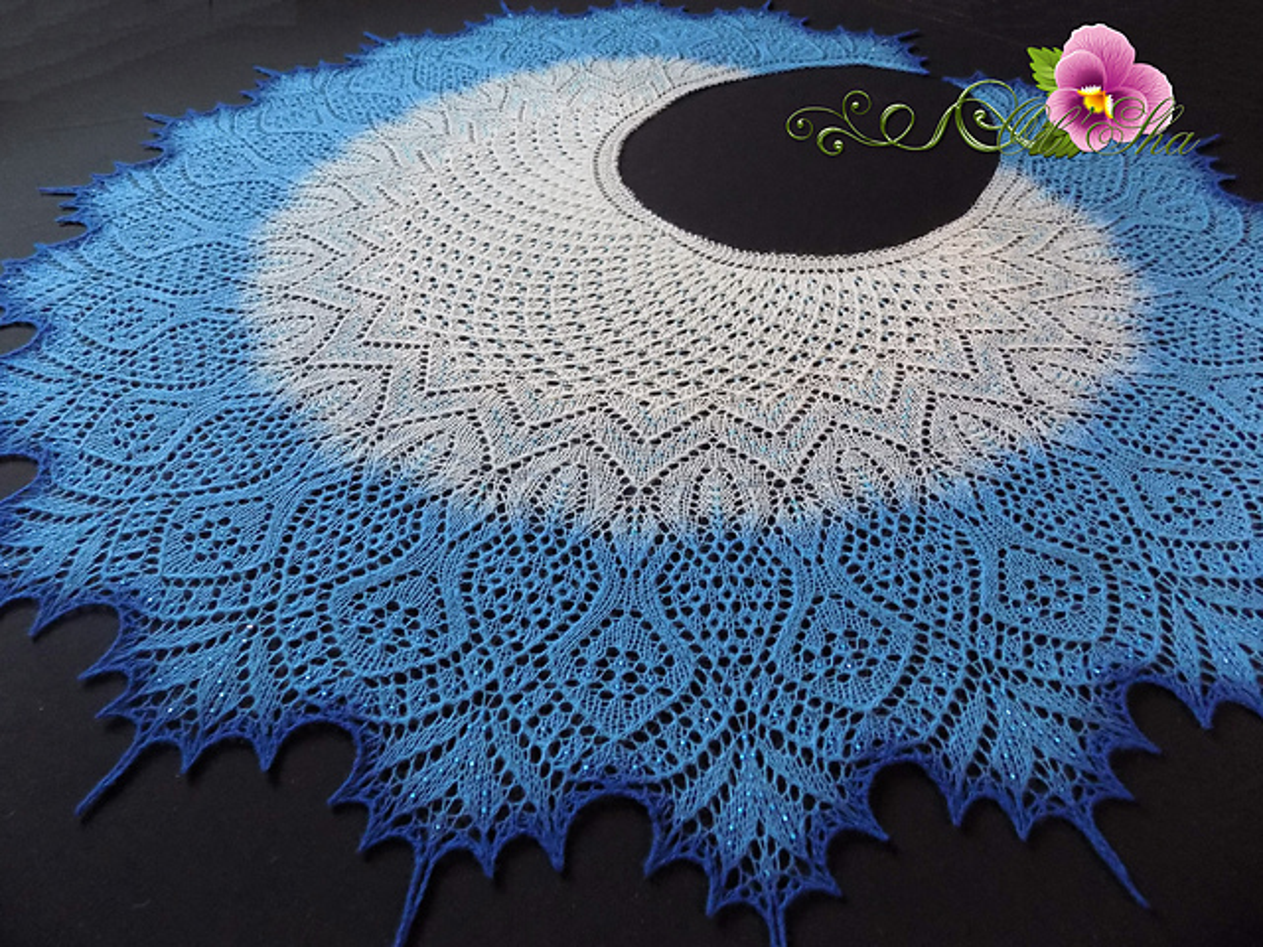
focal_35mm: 23
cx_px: 632
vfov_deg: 58.9
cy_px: 474
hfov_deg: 73.9
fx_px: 839
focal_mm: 4
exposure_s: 1/25
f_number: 3.1
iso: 400
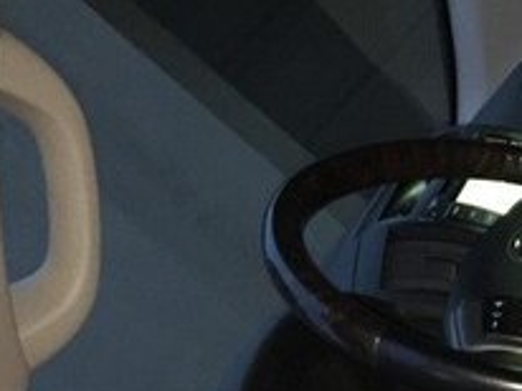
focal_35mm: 93
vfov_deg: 14.5
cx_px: 831
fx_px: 1401
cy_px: 626
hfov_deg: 18.2
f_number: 2.2
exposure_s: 1/17
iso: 250
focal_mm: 4.15
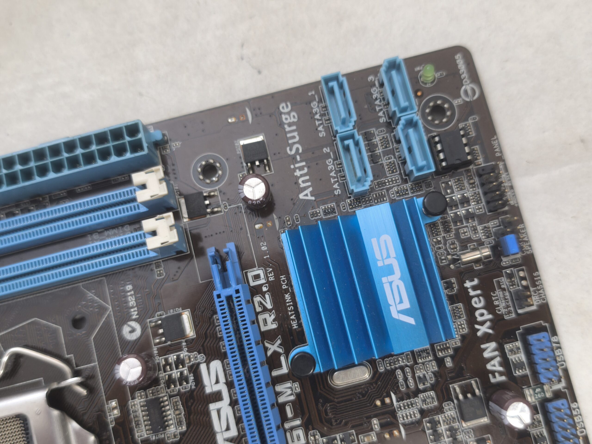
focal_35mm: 35
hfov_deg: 52.6
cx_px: 296
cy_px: 222
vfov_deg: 40.7
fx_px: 599
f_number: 1.6
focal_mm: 6.57
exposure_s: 1/33.3
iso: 640
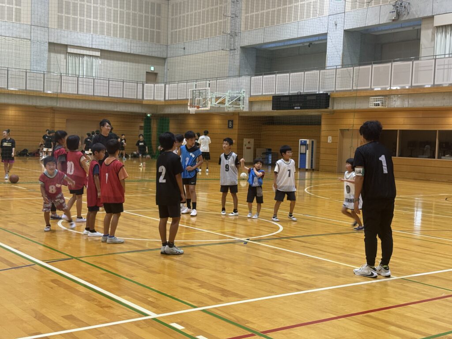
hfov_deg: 39.7
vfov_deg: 30.3
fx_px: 627
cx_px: 226
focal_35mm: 48
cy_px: 170
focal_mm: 6.76
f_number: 1.78
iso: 125
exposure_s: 1/60
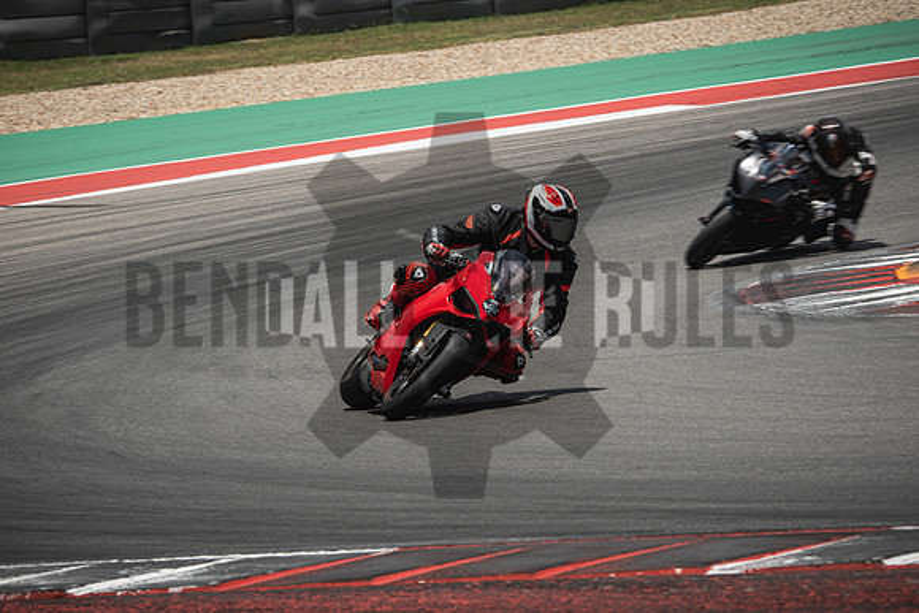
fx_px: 7660
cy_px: 306
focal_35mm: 300
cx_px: 460
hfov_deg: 6.9
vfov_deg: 4.6
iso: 125
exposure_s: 1/250
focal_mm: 200
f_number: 8
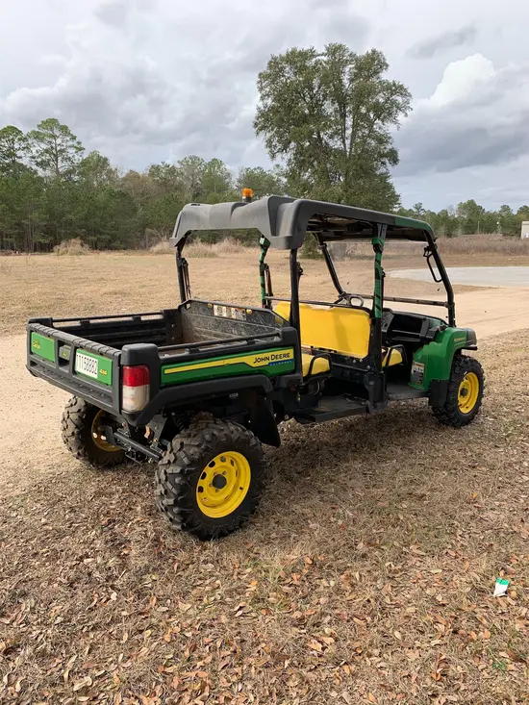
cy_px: 352
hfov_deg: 53.1
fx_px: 530
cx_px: 264
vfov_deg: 67.3
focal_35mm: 26
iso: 25
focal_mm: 4.25
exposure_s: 1/326
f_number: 1.8
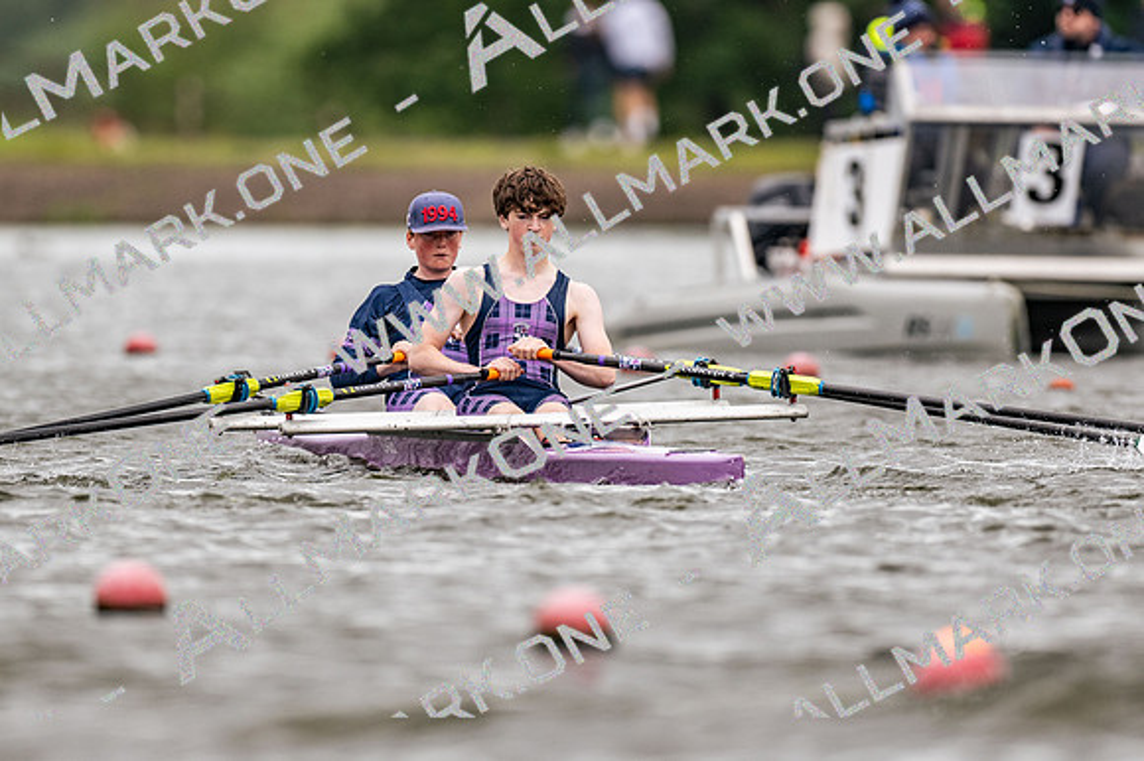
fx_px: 28583
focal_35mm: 900
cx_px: 572
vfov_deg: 1.5
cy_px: 380
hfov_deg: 2.3
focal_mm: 600
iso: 320
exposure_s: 1/2500
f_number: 4
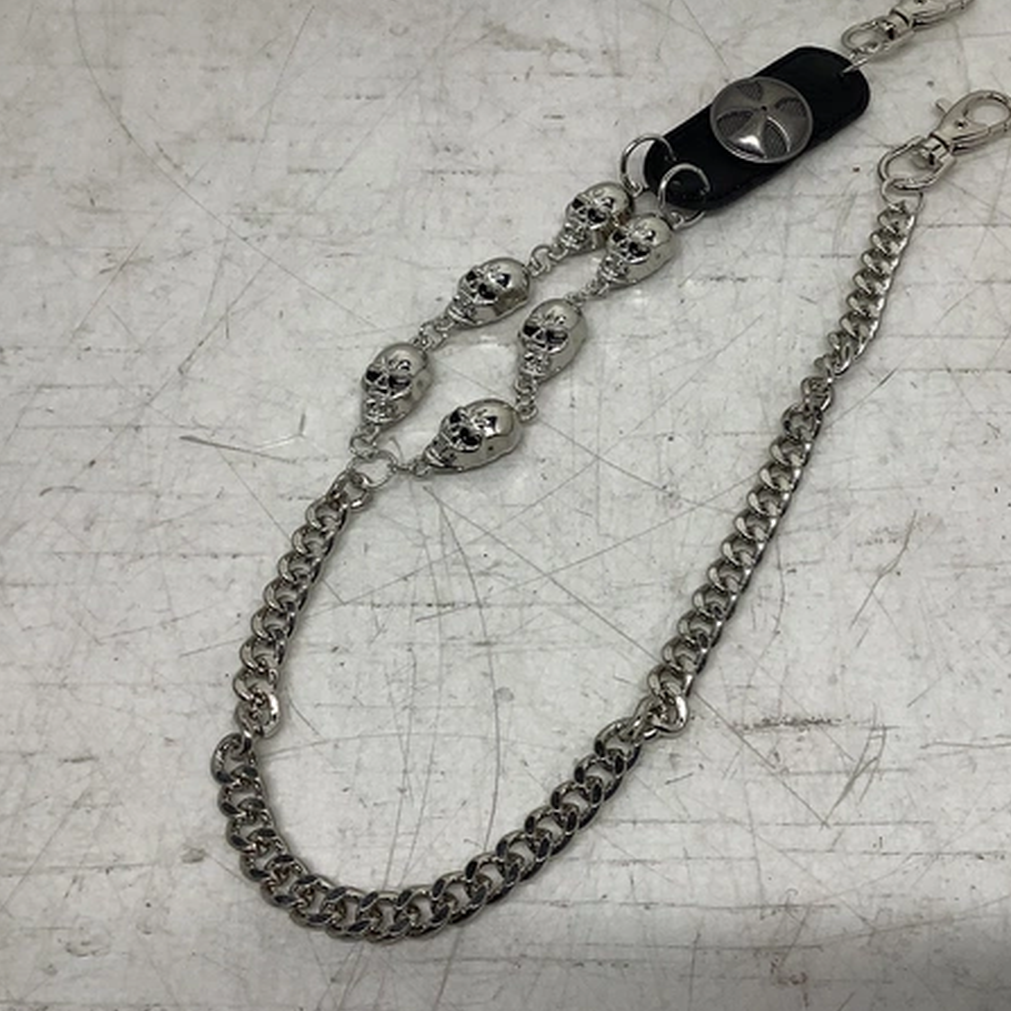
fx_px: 1520
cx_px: 631
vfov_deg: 36.7
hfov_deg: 36.6
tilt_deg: -54.8
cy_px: 413
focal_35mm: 46
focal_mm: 3.3
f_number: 2.4
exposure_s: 1/120
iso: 40
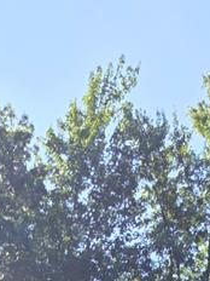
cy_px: 850
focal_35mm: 84
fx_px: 679
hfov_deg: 17.4
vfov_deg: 11.4
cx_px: 28
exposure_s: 1/805
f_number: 1.9
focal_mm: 2.2
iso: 40
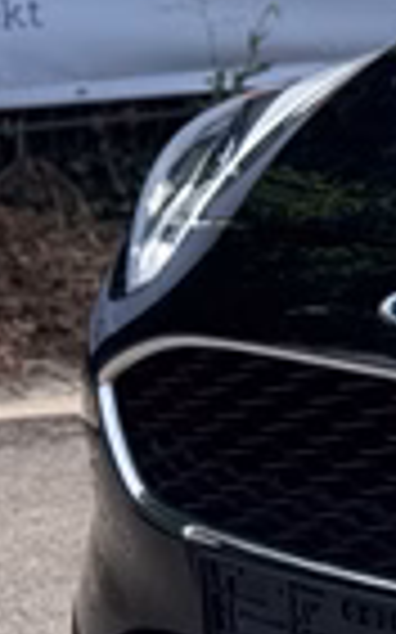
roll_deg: -0.2
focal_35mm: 231
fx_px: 3993
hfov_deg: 5.2
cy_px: 288
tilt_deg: -11.4
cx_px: 1359
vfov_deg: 9.1
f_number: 1.78
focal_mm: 6.76
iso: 64
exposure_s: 1/2513
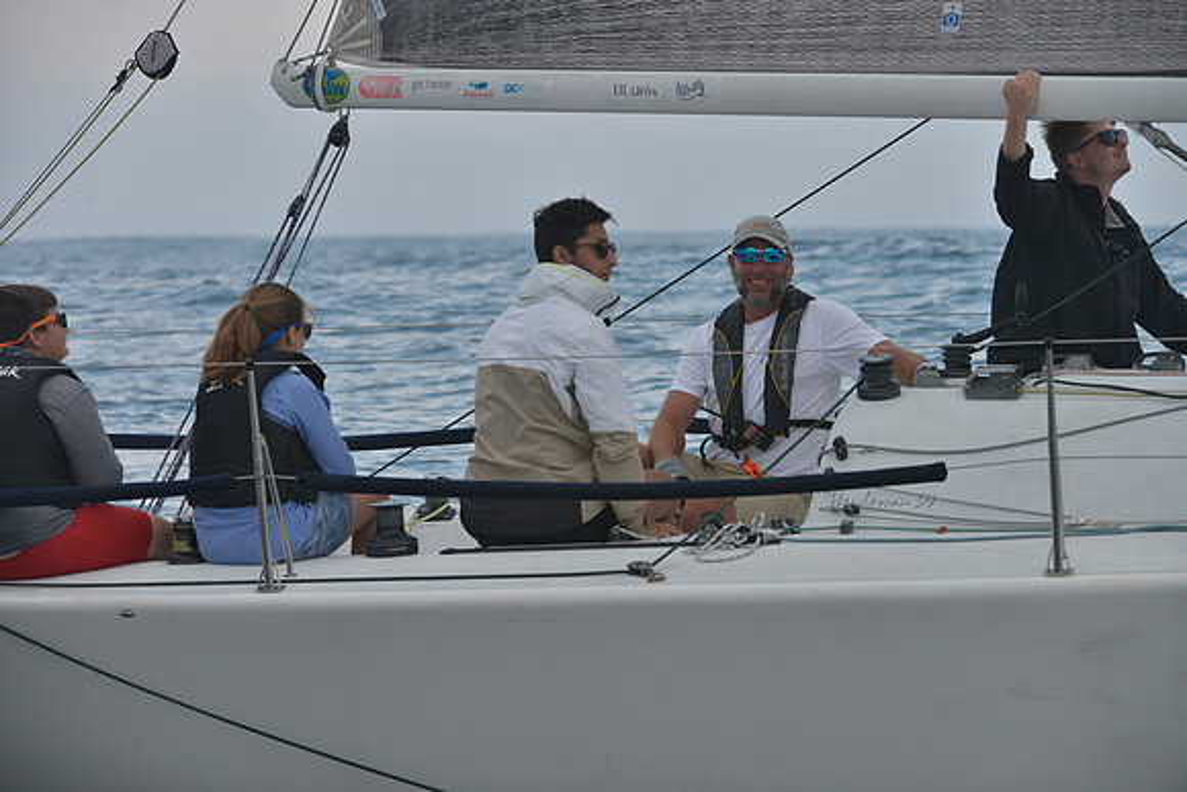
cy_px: 396
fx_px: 6596
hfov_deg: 10.3
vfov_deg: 6.9
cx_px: 594
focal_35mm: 200
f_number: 7.1
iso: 280
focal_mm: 200
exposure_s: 1/800
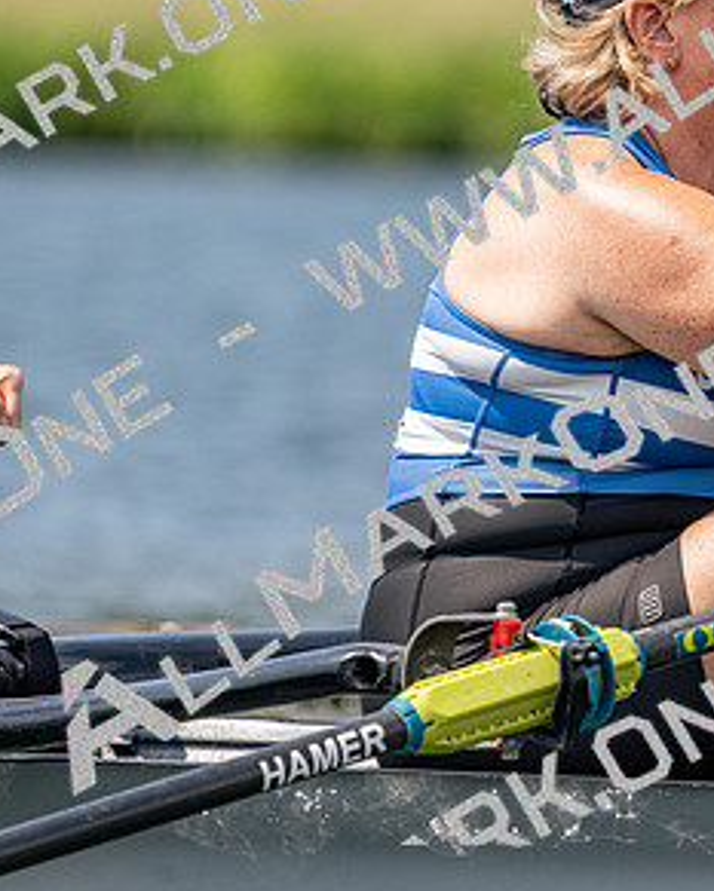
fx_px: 23602
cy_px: 320
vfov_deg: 2.2
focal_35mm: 894
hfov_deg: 1.7
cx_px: 683
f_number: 6.3
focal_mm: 478
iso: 250
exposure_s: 1/1600
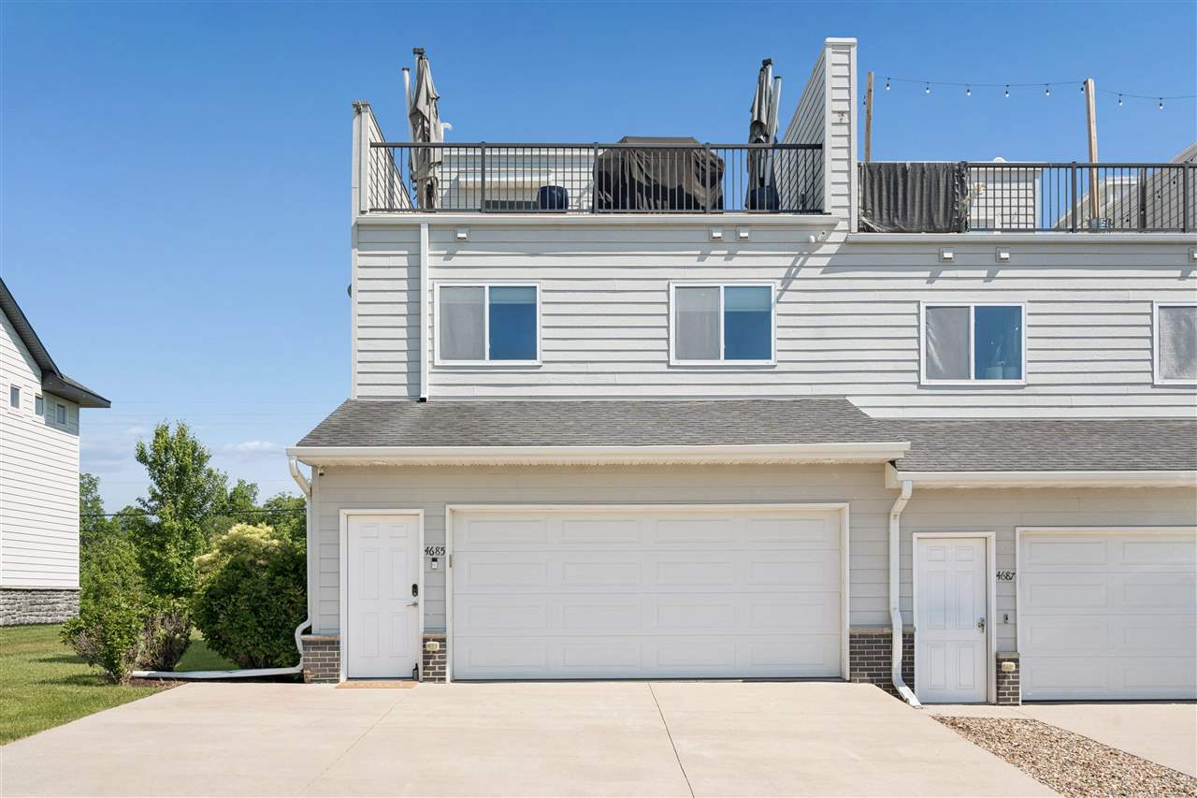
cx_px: 598
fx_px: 1164
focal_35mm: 35
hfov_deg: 54.4
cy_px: 399
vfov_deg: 37.8
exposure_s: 1/1250
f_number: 9
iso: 400
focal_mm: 35
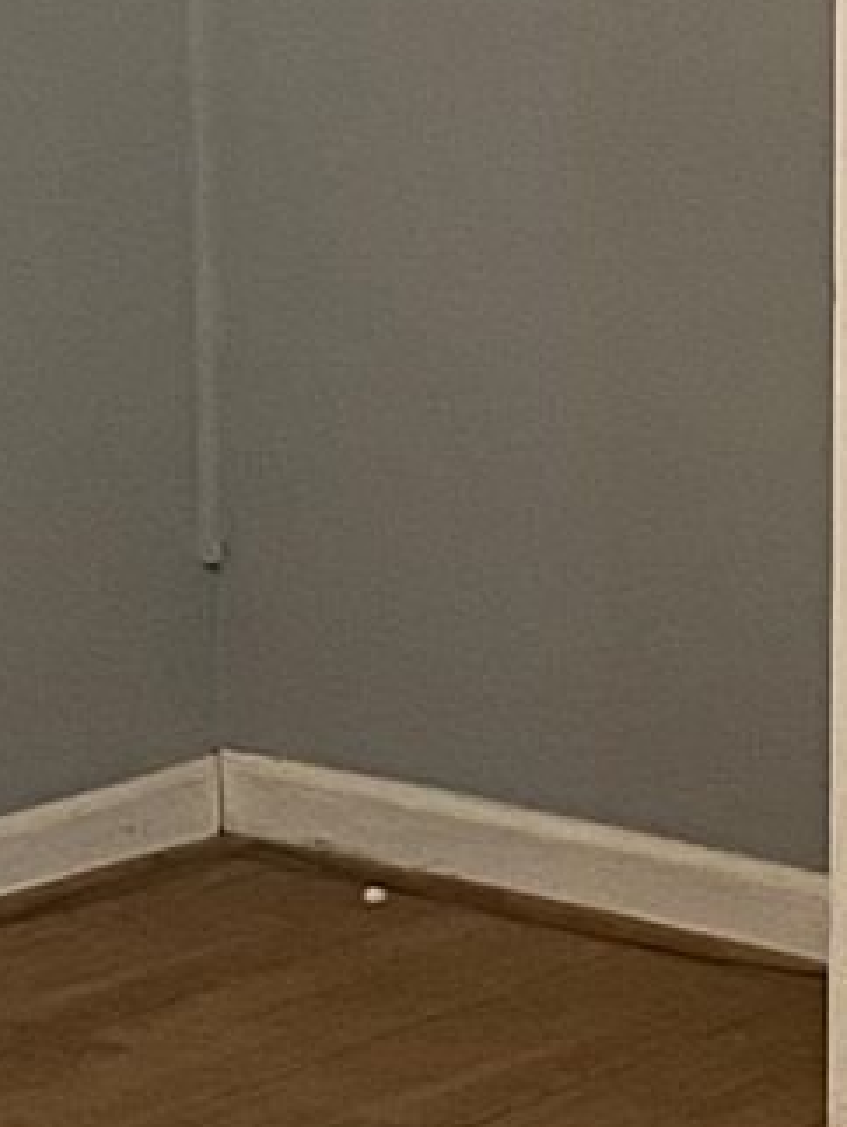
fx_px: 6060
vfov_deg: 10.6
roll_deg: +1.0
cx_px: 259
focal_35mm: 186
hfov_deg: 8.0
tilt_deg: -12.8
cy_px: 844
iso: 500
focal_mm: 4.25
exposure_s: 1/40
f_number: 1.8
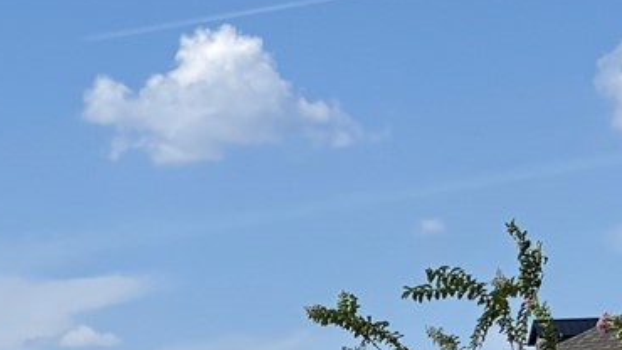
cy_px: 638
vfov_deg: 7.5
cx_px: -696
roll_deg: -0.2
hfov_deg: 11.9
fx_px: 2589
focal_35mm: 157
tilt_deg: +0.5
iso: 50
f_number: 1.6
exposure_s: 1/4255
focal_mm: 5.96
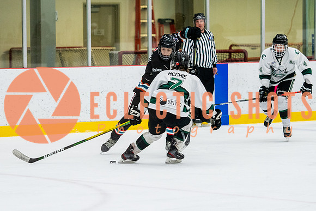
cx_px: 128
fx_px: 1900
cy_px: 87
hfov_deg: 9.5
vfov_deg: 6.4
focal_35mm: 216
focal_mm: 120
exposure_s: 1/640
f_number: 2.8
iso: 1800
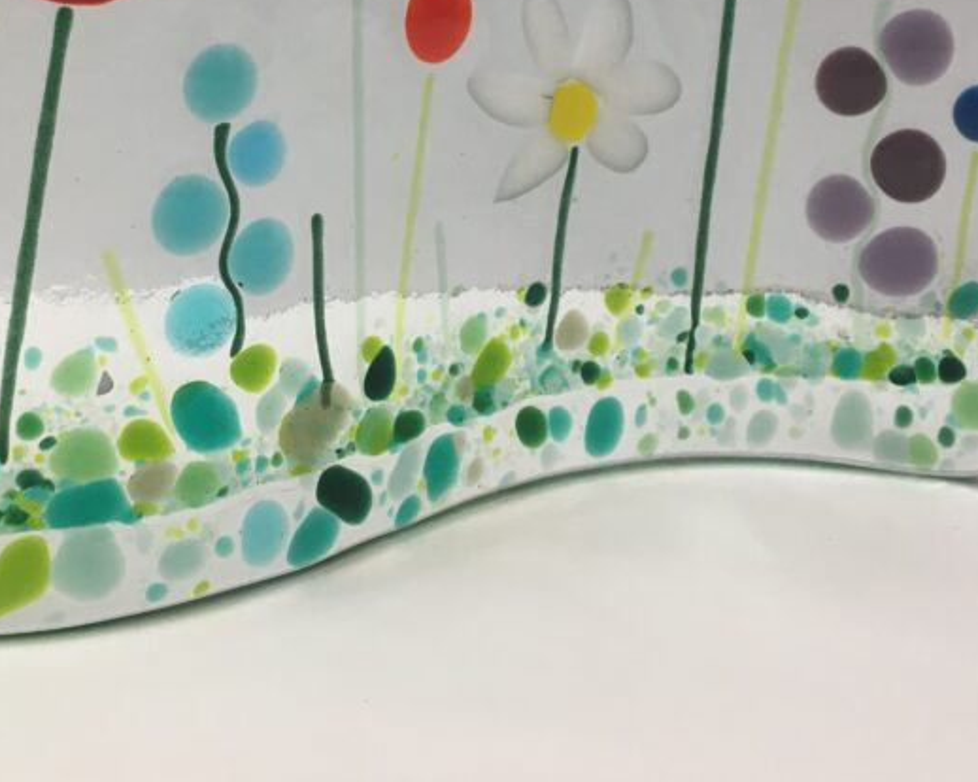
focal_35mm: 56
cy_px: 62
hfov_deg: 32.9
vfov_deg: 26.1
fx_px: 1620
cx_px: 236
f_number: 2.2
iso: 32
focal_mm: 4.15
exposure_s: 1/33
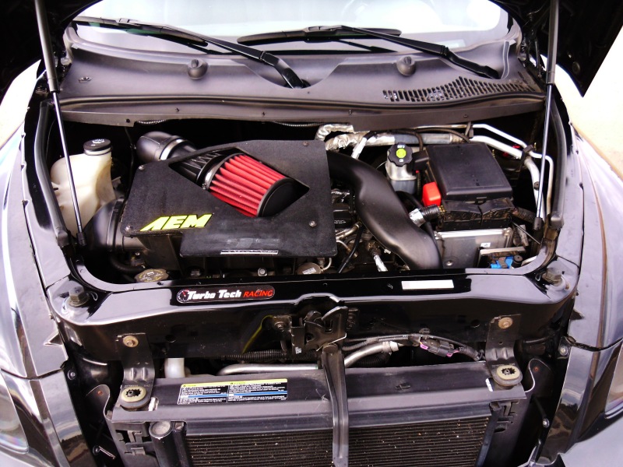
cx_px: 312
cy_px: 234
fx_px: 558
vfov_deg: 45.4
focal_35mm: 31
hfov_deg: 58.4
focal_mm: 5.6
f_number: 3.3
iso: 100
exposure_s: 1/69
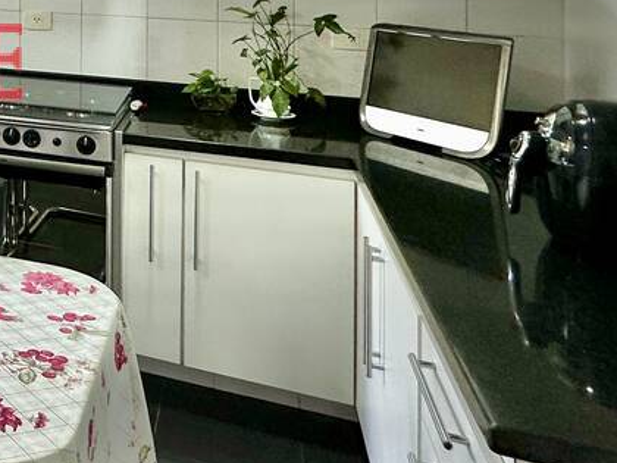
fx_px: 856
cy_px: -76
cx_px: -228
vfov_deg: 27.1
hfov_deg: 29.7
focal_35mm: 48
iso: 160
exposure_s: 1/120
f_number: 2.2
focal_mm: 2.22
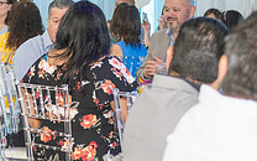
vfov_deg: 8.4
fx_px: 1100
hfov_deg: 12.9
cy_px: 58
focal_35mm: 157
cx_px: -64
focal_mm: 50
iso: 1000
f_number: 3.2
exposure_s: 1/160
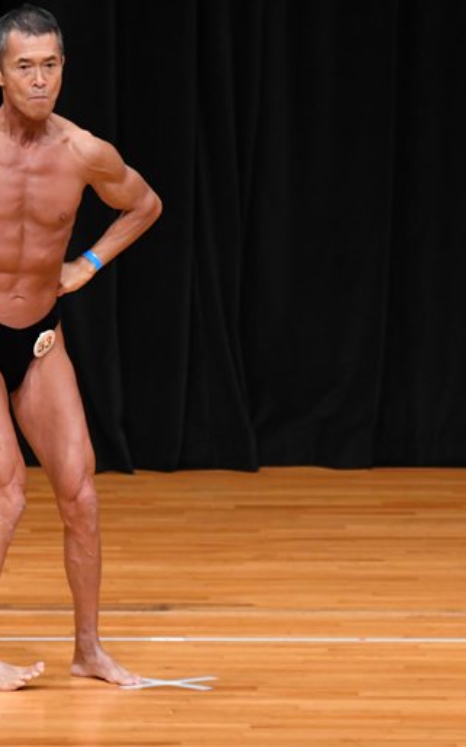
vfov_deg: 4.8
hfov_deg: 3.0
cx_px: 31
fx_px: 8905
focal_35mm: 438
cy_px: 374
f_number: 5.6
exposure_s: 1/400
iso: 3200
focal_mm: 190
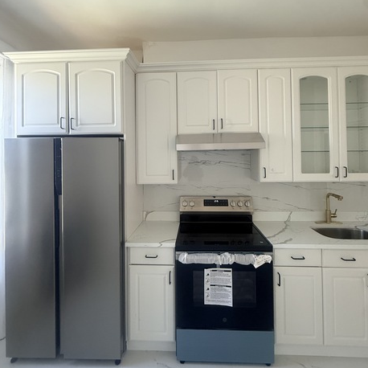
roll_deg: -0.4
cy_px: 155
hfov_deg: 80.7
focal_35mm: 18
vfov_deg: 80.1
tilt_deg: +1.2
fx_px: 216
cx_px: 184
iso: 200
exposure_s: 1/120
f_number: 2.2
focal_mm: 2.22
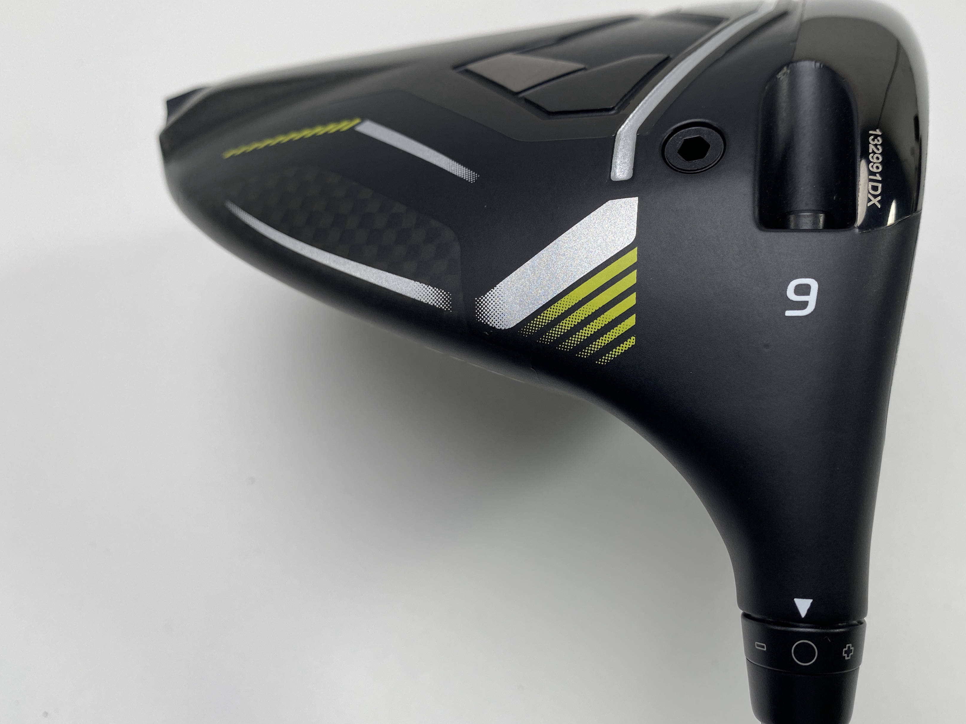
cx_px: 573
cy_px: 384
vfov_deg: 45.4
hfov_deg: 58.0
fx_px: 865
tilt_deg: -62.4
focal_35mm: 31
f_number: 1.8
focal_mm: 4.25
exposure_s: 1/296
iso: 32
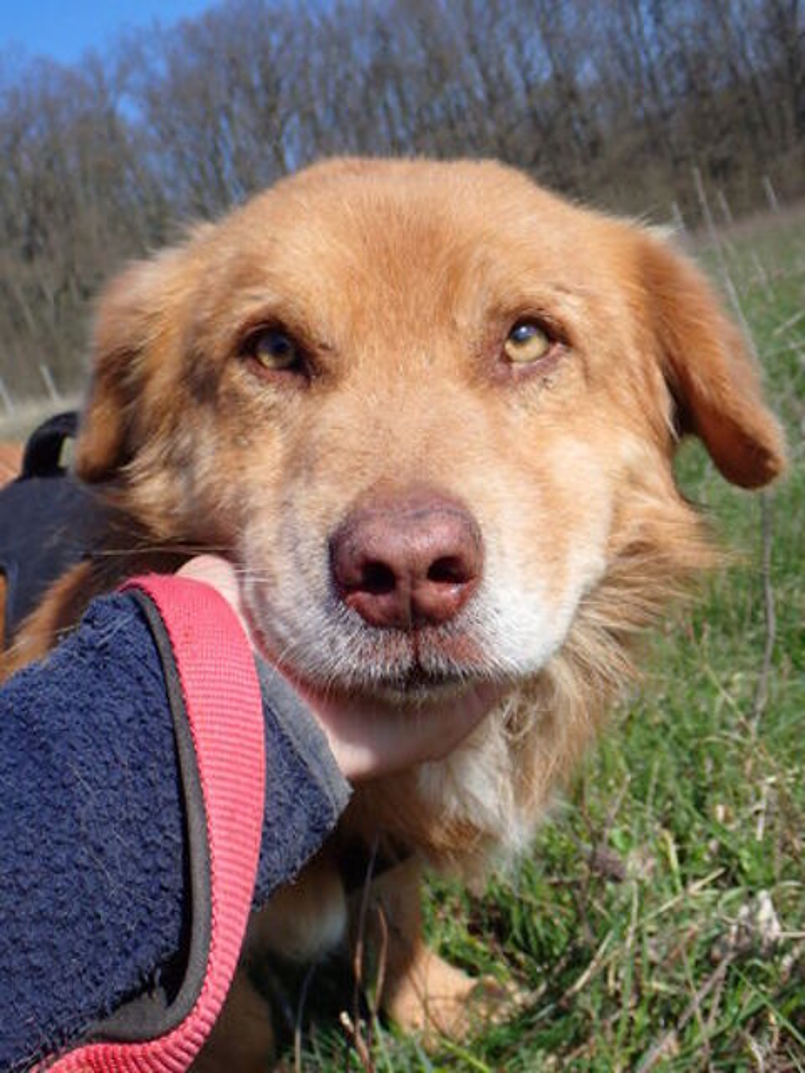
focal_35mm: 41
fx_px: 1271
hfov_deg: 35.1
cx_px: 402
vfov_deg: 45.8
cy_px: 536
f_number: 4
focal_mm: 7.31
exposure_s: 1/1600
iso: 200
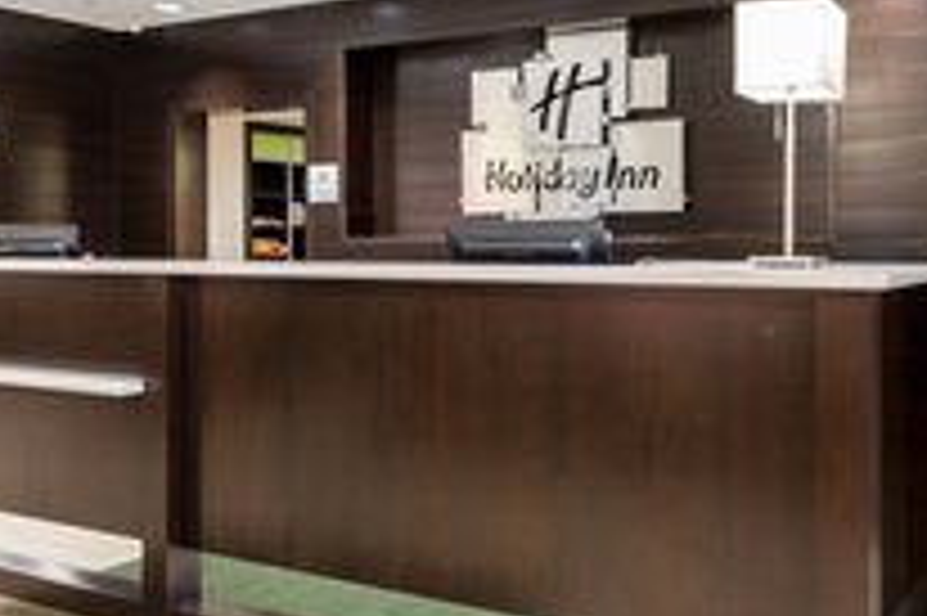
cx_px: 522
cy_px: 198
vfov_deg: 32.3
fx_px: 1055
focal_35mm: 41
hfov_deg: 47.3
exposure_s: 1/2.5
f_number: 8
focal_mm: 22
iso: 400
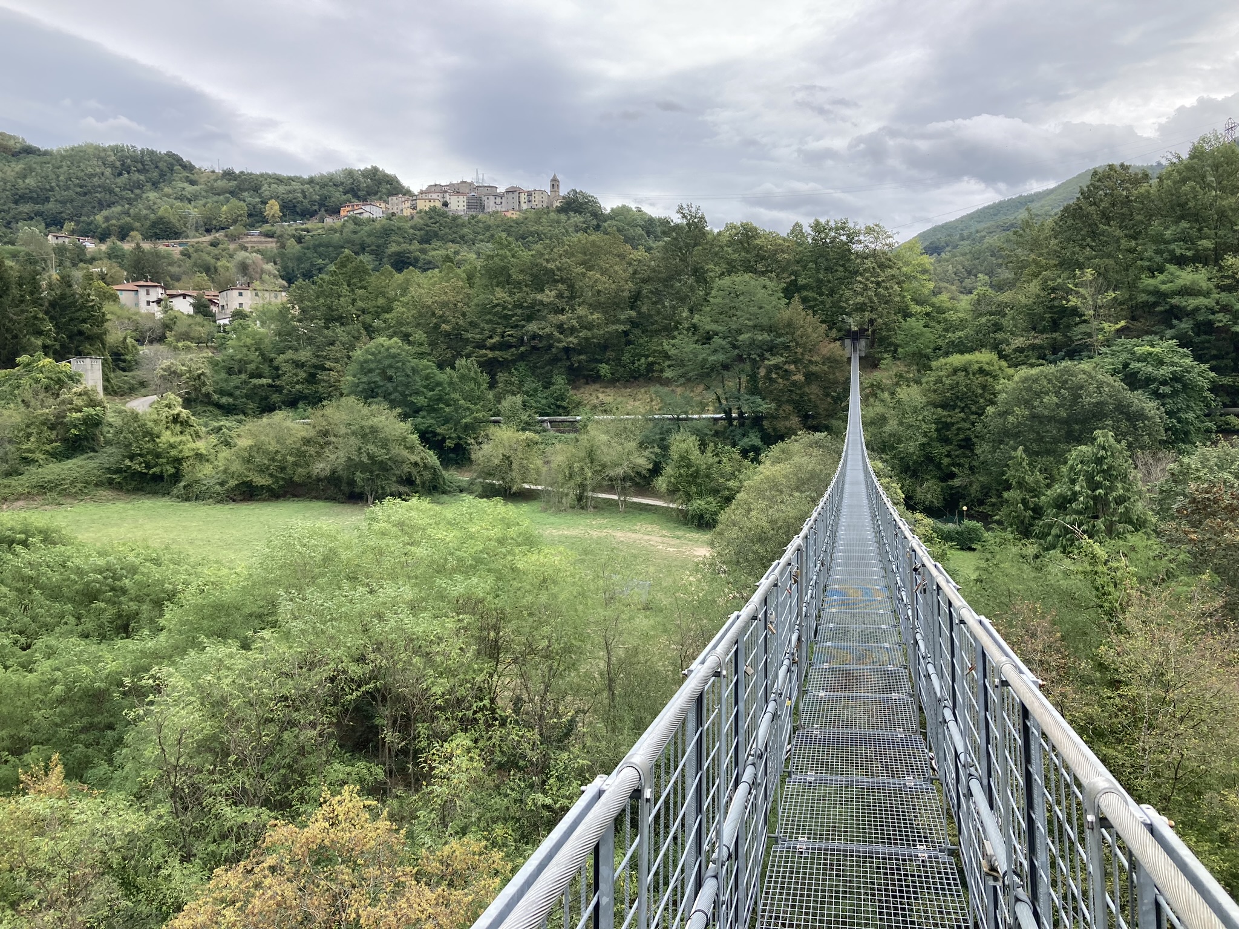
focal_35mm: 28
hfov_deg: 63.4
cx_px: 620
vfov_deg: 49.7
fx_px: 1002
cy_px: 464
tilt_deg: -3.6
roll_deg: +1.3
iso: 20
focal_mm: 3.99
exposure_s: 1/972
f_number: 1.8
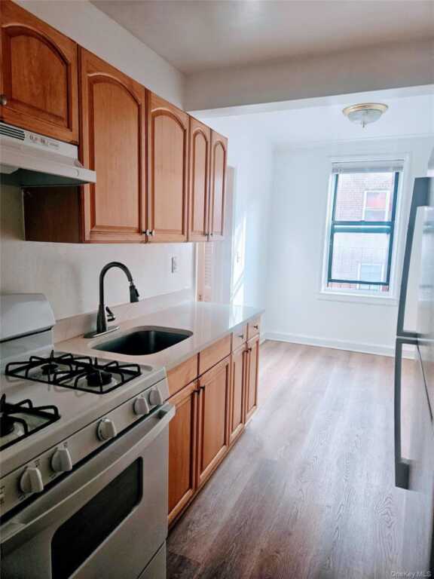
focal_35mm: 23
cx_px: 217
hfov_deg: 58.9
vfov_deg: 73.9
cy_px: 290
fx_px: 384
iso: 200
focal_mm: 5.4
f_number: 1.8
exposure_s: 1/180
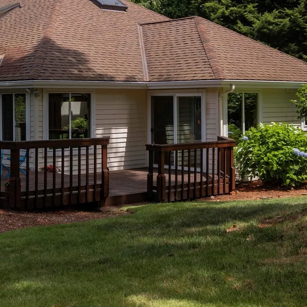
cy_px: 86
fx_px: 602
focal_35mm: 60
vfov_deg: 28.3
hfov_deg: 27.9
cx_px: 50
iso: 200
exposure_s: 1/80
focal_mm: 19.1
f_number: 7.1
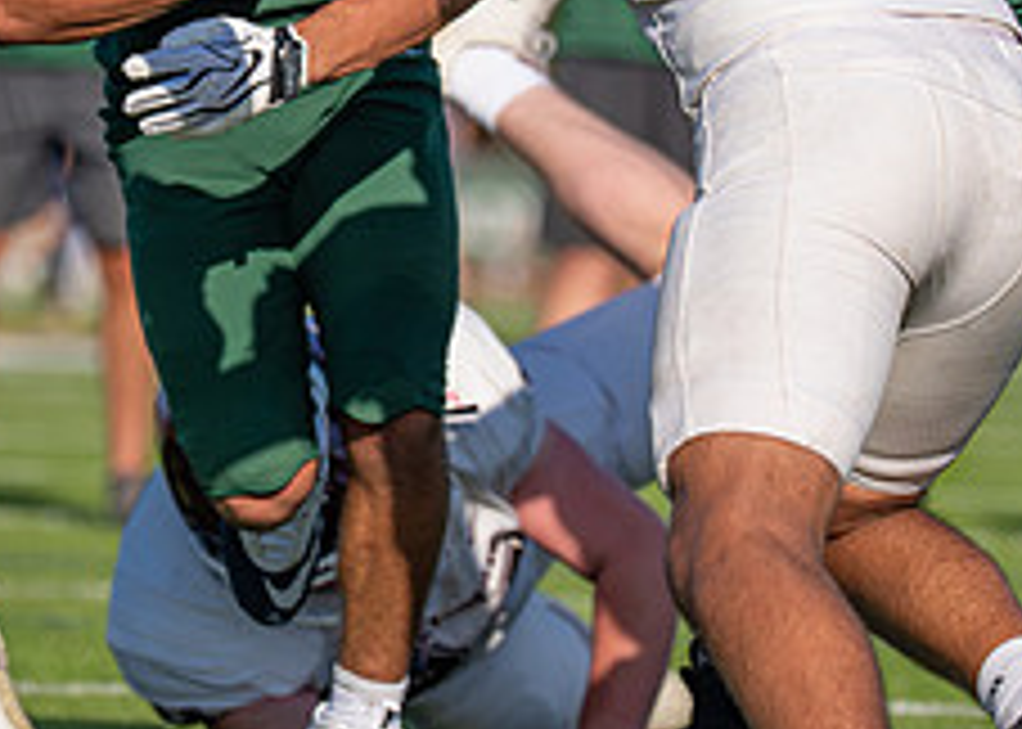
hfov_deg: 4.0
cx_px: 294
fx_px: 14450
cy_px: 110
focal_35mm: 498
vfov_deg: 2.9
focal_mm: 146
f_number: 2.8
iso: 160
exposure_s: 1/3200
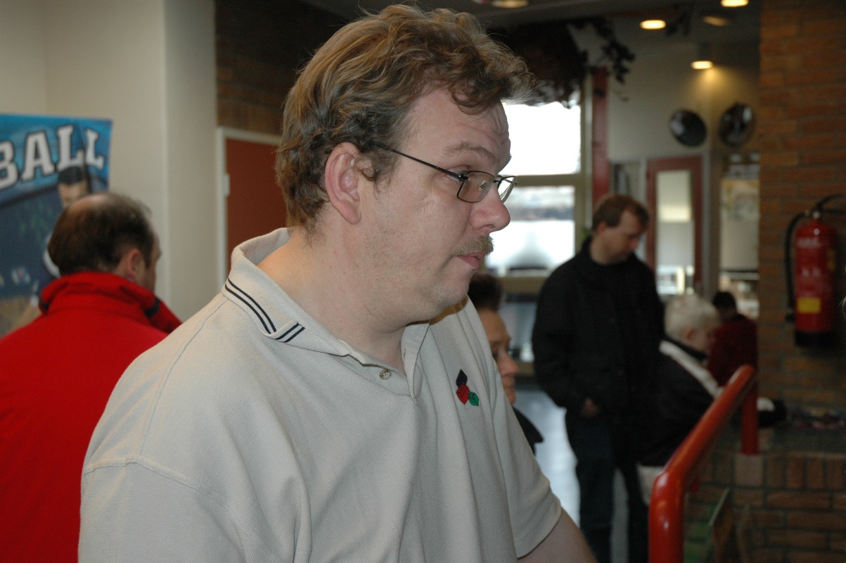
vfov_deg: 22.6
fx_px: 1409
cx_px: 423
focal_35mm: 60
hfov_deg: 33.4
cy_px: 282
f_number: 4.5
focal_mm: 40
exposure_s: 1/125
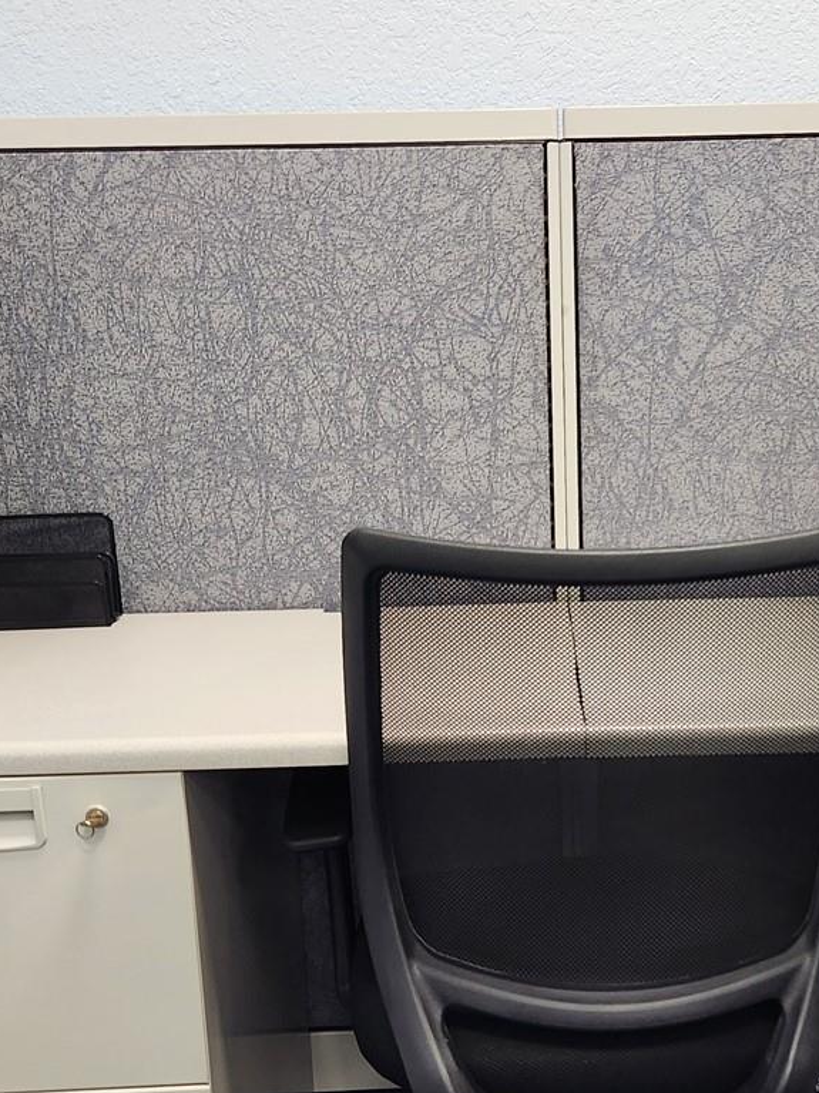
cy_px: 707
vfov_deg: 39.3
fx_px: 1515
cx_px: 540
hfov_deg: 30.1
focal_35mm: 48
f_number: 1.8
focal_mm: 5.4
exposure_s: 1/120
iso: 400
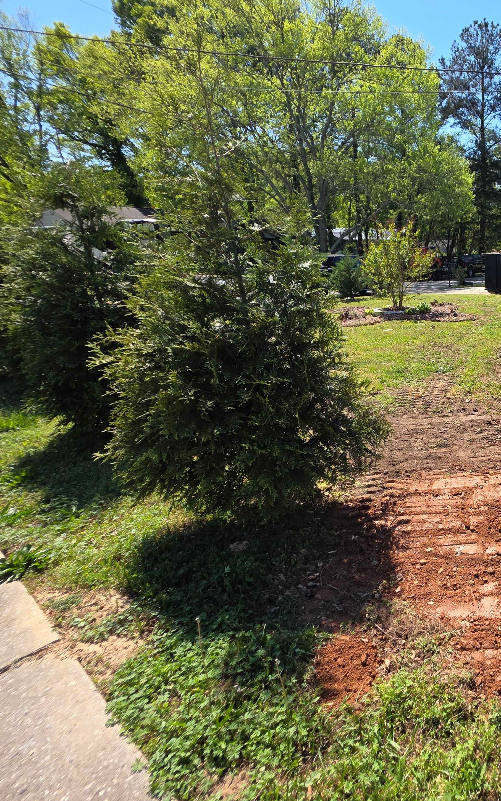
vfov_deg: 88.0
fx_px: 415
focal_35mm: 19
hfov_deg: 51.2
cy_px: 410
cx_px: 490
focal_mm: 2.2
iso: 40
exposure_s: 1/1250
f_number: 1.9
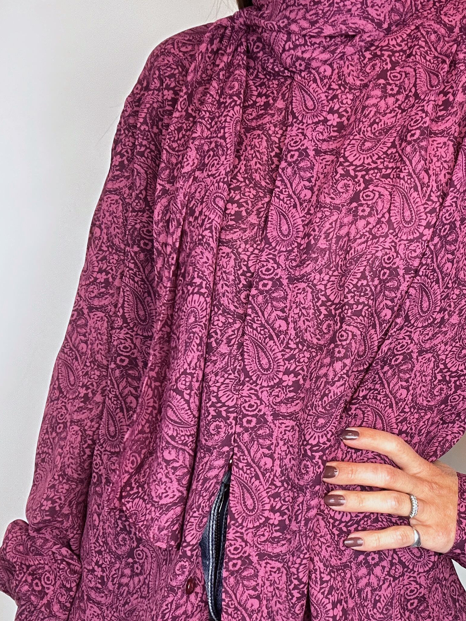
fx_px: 808
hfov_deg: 31.9
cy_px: 364
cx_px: 314
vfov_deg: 41.9
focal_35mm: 45
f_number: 1.9
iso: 80
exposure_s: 1/50
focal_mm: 2.69
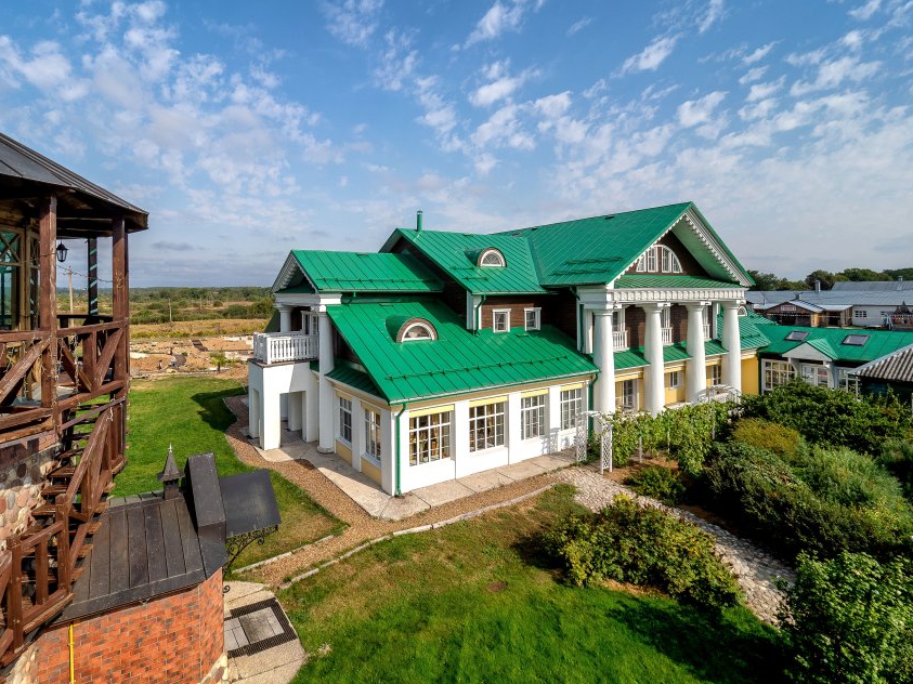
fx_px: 448
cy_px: 285
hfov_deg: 90.5
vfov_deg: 74.1
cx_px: 394
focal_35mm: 17
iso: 200
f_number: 5.6
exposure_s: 1/800
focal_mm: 7
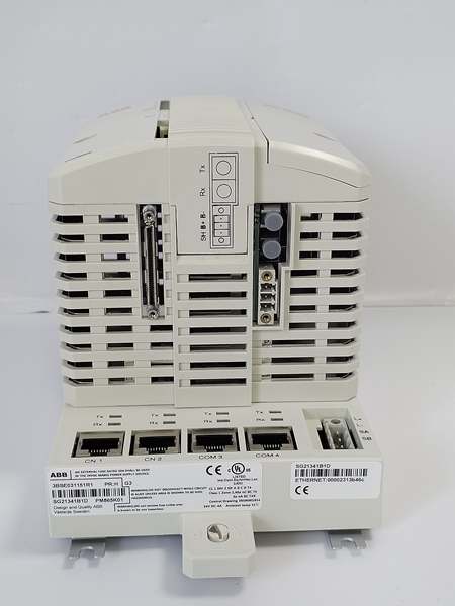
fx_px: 824
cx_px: 228
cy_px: 303
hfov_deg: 30.9
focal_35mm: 47
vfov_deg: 40.4
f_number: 1.8
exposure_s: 1/50
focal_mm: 4.75
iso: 288
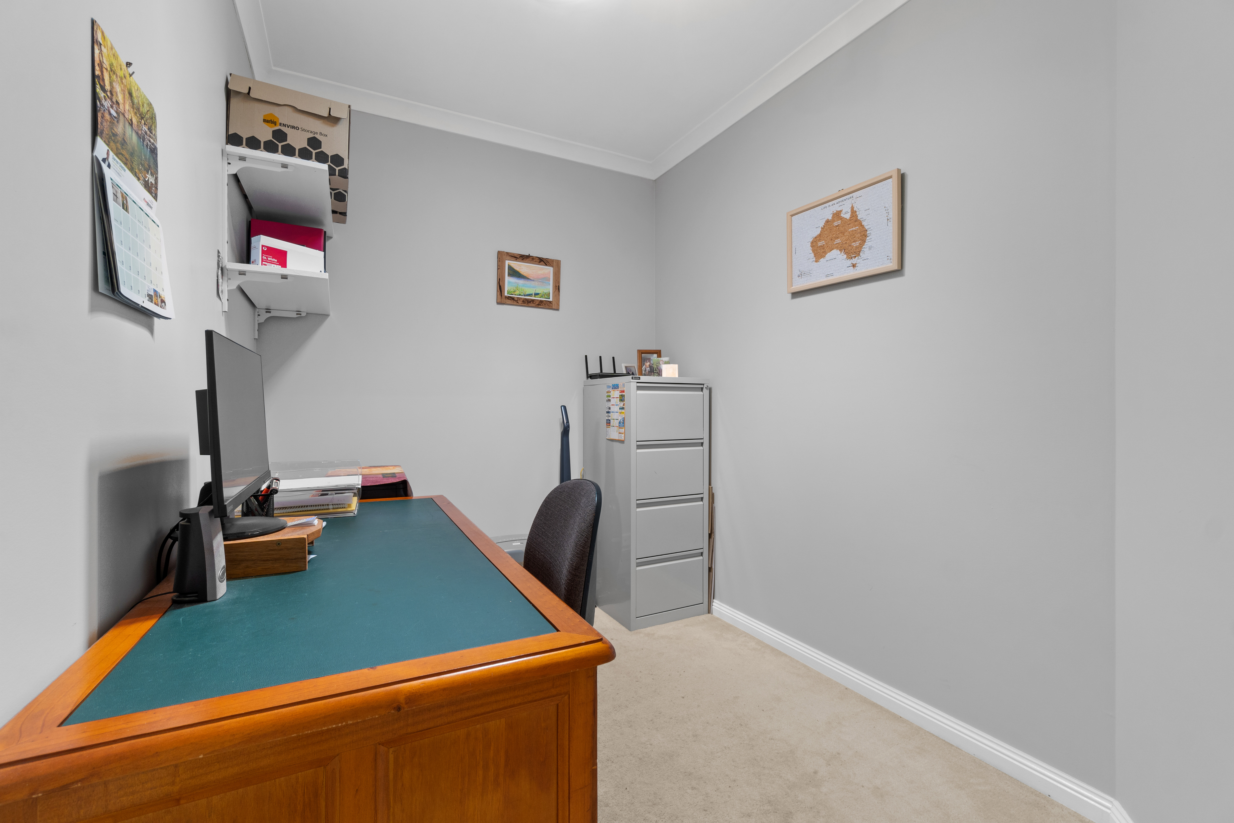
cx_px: 617
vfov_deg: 77.3
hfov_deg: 100.4
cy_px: 412
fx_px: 514
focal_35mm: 15
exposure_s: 1/1.67
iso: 200
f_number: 8
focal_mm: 10
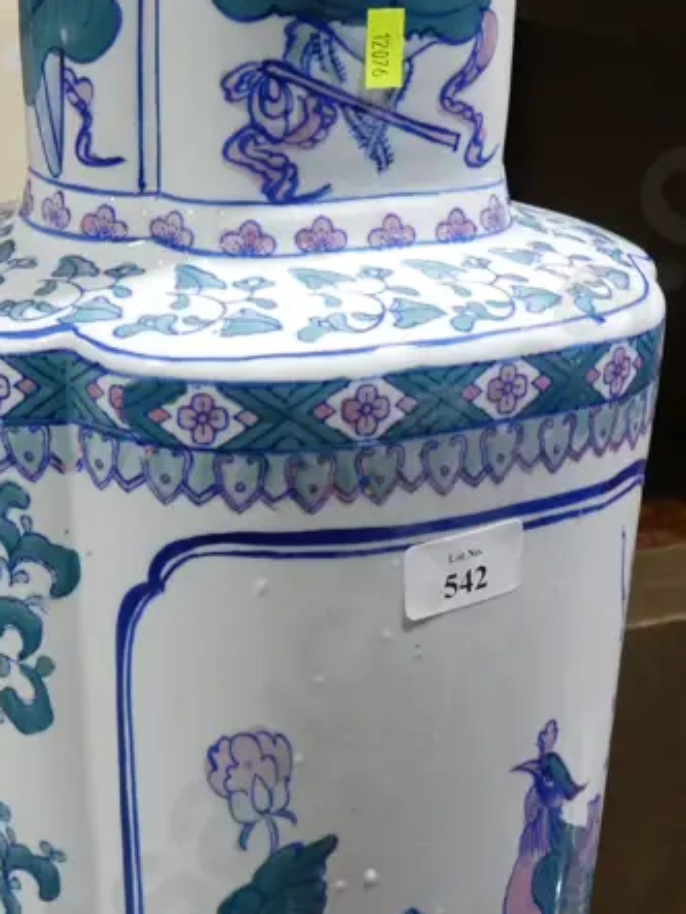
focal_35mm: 88
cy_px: 724
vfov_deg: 22.0
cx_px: 290
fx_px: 2323
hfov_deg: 16.8
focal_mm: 19
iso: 320
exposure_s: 1/60
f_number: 4.1
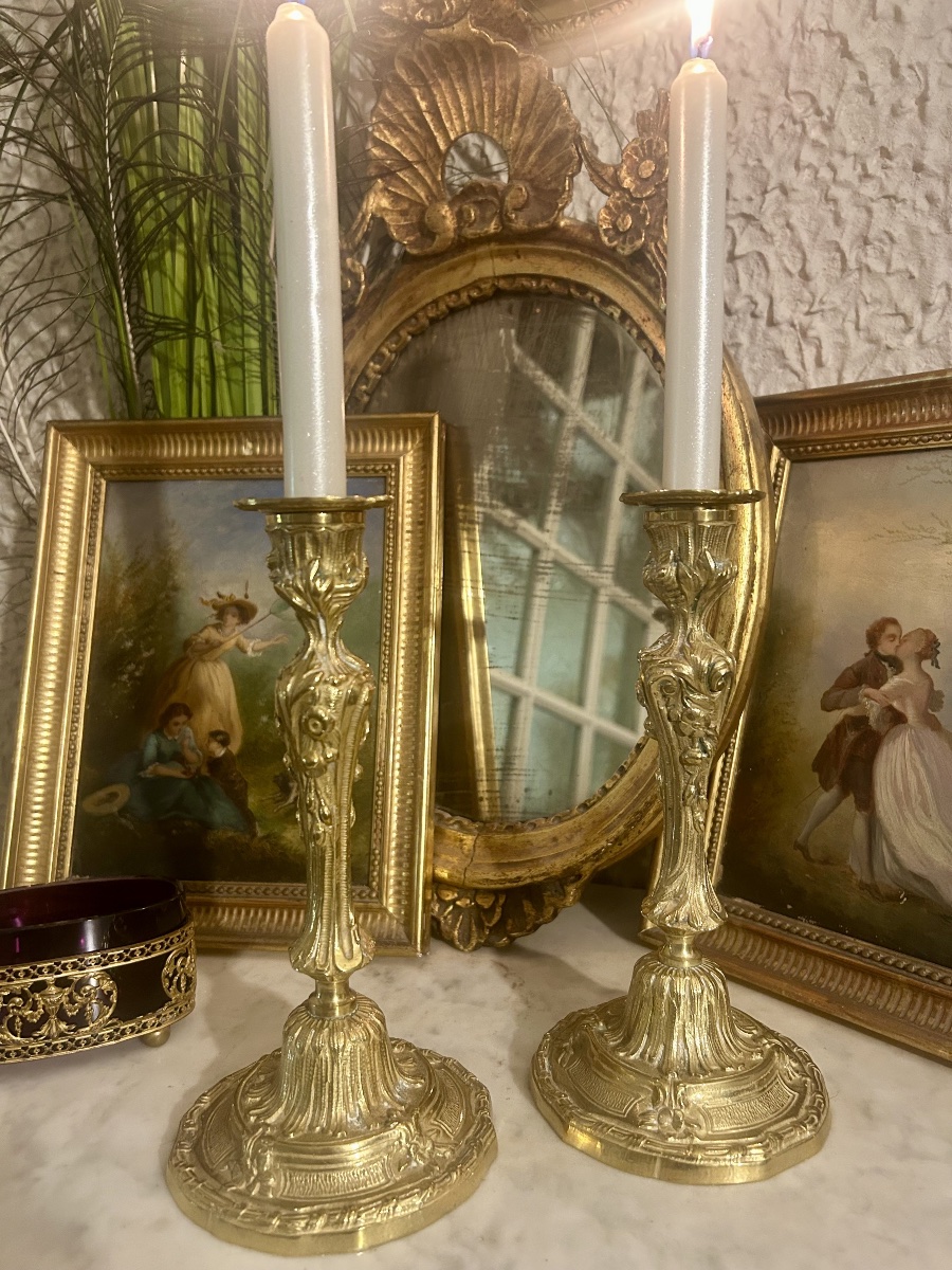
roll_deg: +1.7
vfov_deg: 67.3
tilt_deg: -8.3
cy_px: 635
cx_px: 476
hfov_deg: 53.1
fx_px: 953
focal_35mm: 26
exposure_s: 1/50
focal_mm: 5.7
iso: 250
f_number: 1.5
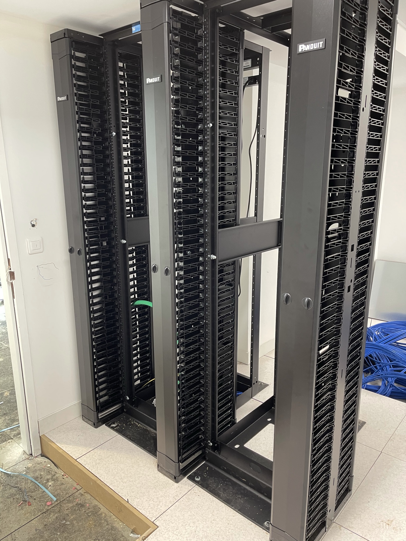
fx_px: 407
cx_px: 203
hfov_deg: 53.1
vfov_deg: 67.3
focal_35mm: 26
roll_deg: +0.7
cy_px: 270
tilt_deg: -14.4
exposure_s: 1/50
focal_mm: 5.1
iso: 250
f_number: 1.6
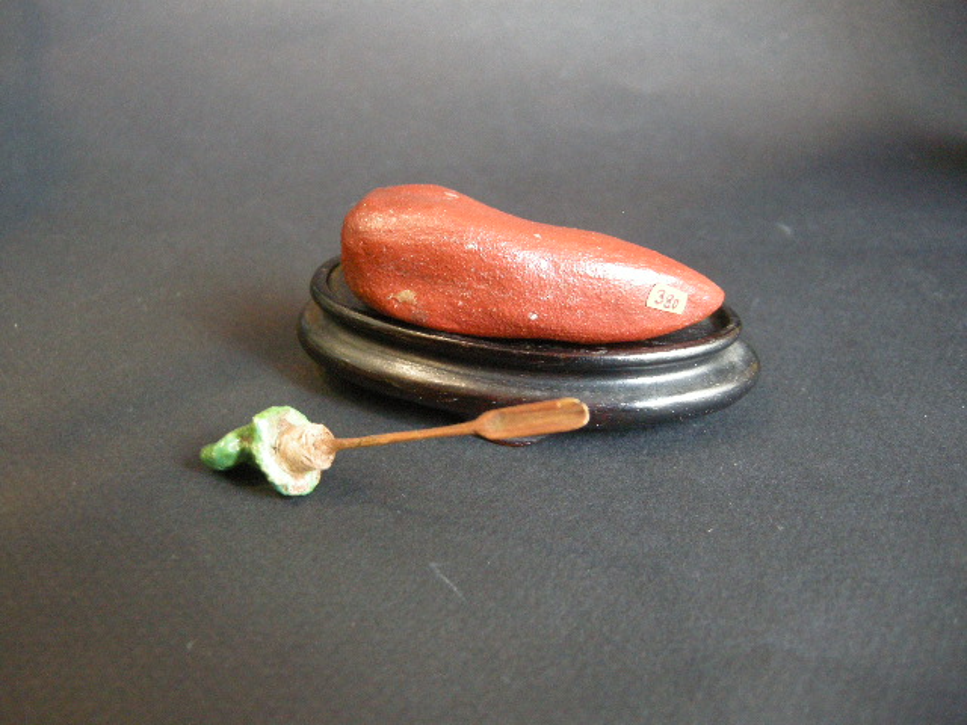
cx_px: 484
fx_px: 978
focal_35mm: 35
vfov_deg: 40.7
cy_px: 362
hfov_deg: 52.6
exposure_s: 1/10.4
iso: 400
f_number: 2.7
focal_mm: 7.5
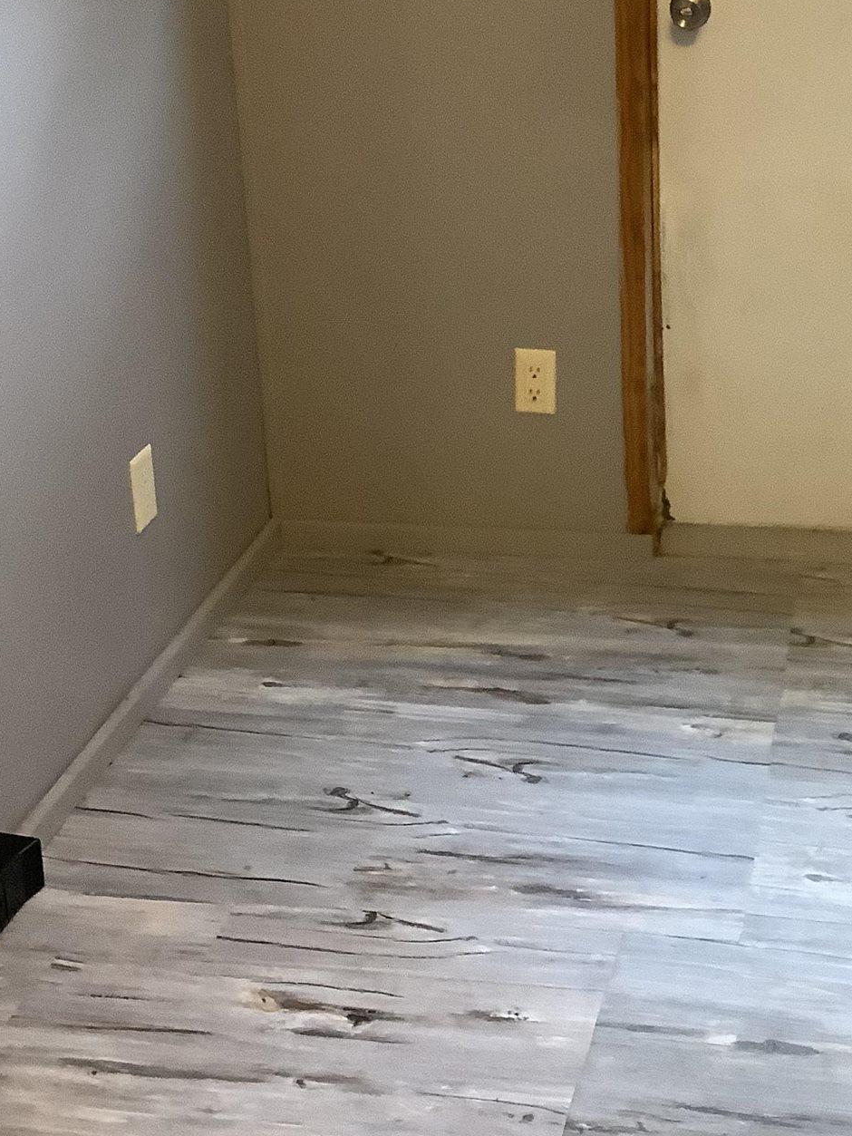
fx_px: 1870
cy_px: 295
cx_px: 677
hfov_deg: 25.2
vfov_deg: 33.2
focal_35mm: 57
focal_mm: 3.3
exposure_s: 1/60
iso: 320
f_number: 2.4
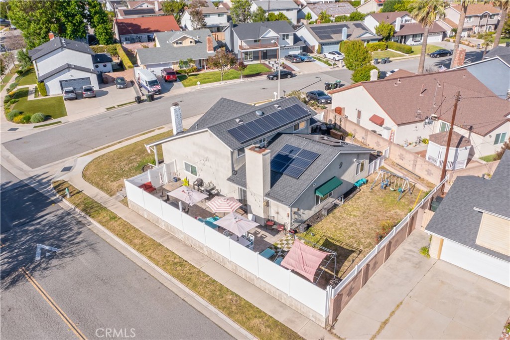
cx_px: 255
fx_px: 397
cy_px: 170
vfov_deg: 46.4
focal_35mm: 28
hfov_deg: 65.5
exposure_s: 1/400
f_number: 5.6
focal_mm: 10.26
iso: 100
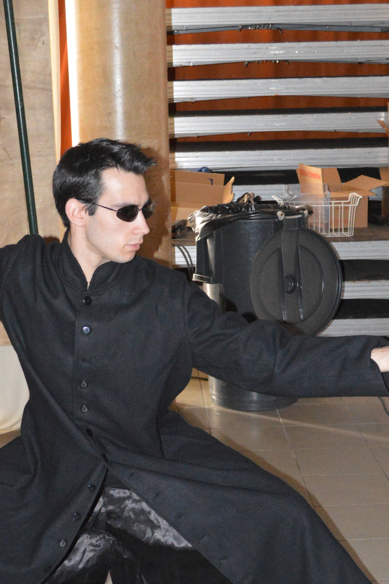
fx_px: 1071
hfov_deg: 20.6
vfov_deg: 30.4
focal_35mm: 66
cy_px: 378
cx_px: 166
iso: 3200
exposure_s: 1/60
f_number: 4
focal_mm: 24
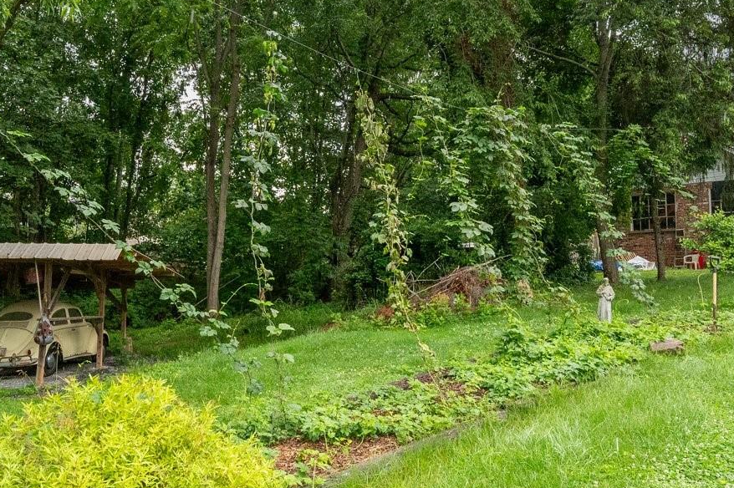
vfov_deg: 37.8
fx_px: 713
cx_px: 354
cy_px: 224
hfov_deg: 54.5
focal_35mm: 35
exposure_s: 1/800
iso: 4000
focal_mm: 15
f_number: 8
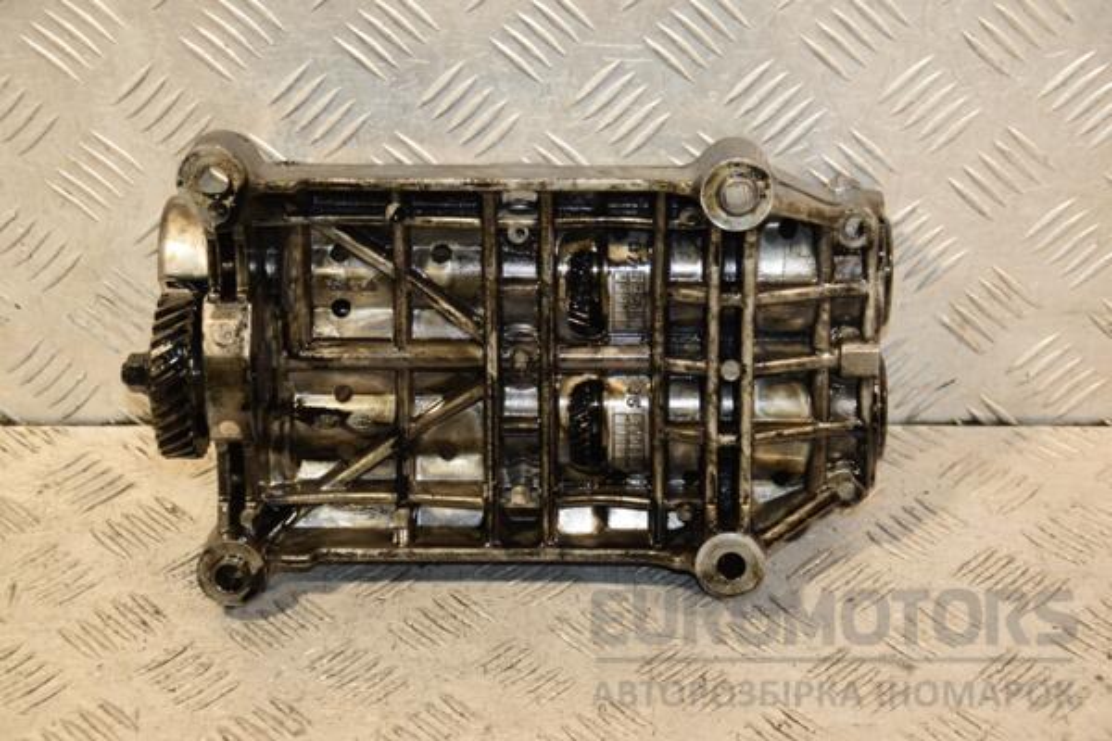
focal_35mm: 75
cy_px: 370
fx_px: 2316
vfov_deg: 18.2
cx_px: 556
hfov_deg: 27.0
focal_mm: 50
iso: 800
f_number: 5
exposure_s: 1/125
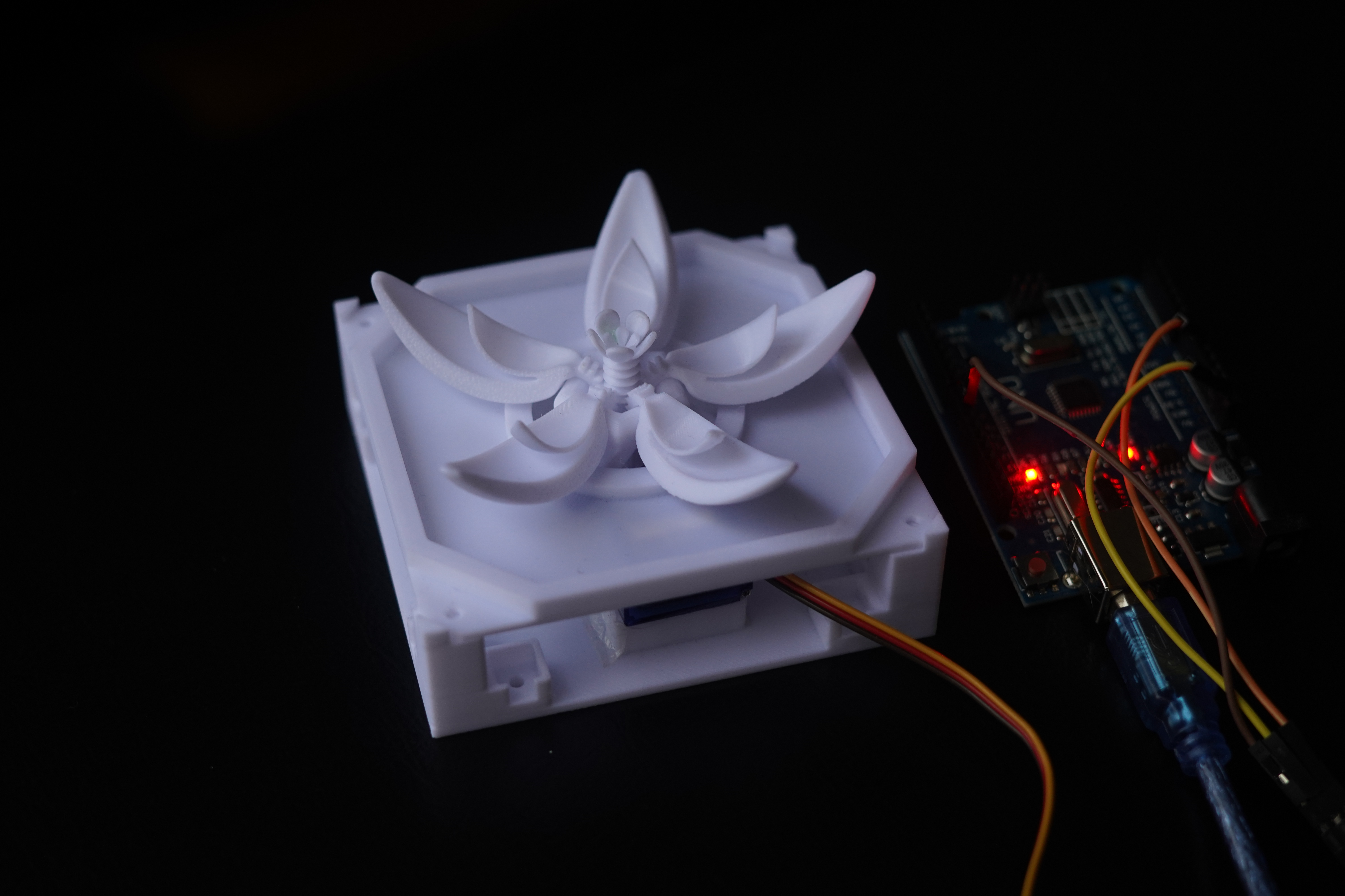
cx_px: 672
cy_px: 448
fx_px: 1868
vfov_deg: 27.0
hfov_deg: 39.6
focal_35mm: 50
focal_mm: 50
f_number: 4
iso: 1000
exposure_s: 1/60
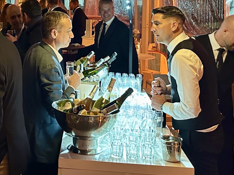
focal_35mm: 63
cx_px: 37
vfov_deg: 21.4
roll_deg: +0.8
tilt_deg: +4.3
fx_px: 426
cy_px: -43
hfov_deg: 29.8
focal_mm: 6.86
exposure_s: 1/50
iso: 800
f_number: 1.78
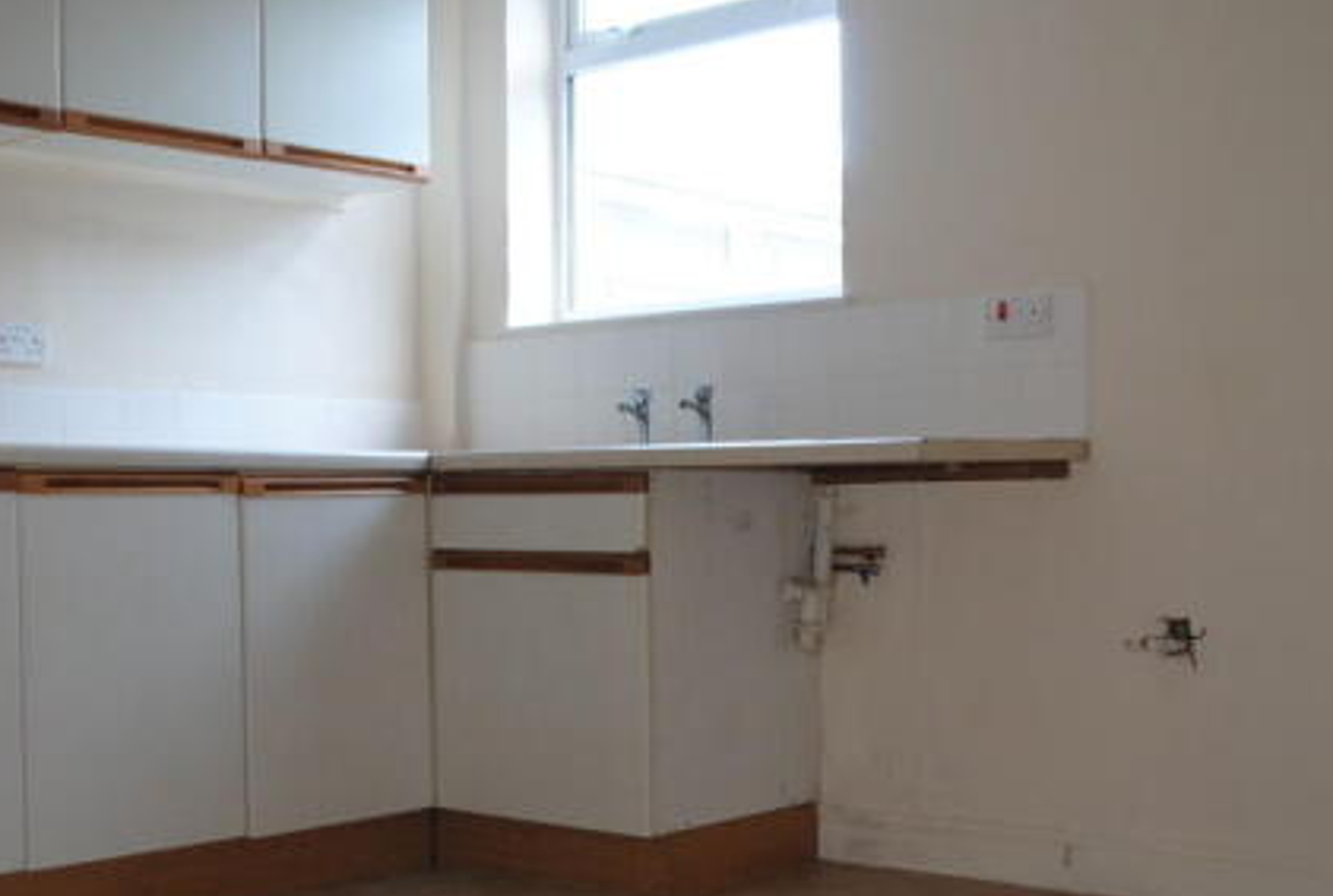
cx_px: 591
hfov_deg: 38.7
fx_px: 1893
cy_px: 559
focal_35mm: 51
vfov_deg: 26.5
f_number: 4
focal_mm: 22
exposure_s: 1/2.5
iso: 200
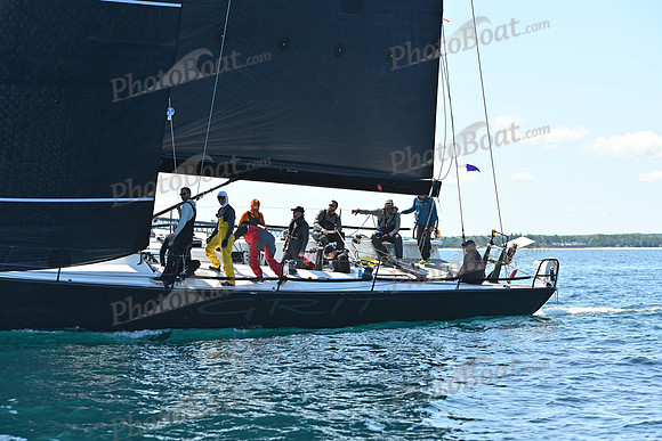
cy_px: 220
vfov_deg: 14.4
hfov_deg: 21.5
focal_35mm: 95
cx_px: 331
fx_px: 1747
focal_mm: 95
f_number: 6.3
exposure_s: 1/1000
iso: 320
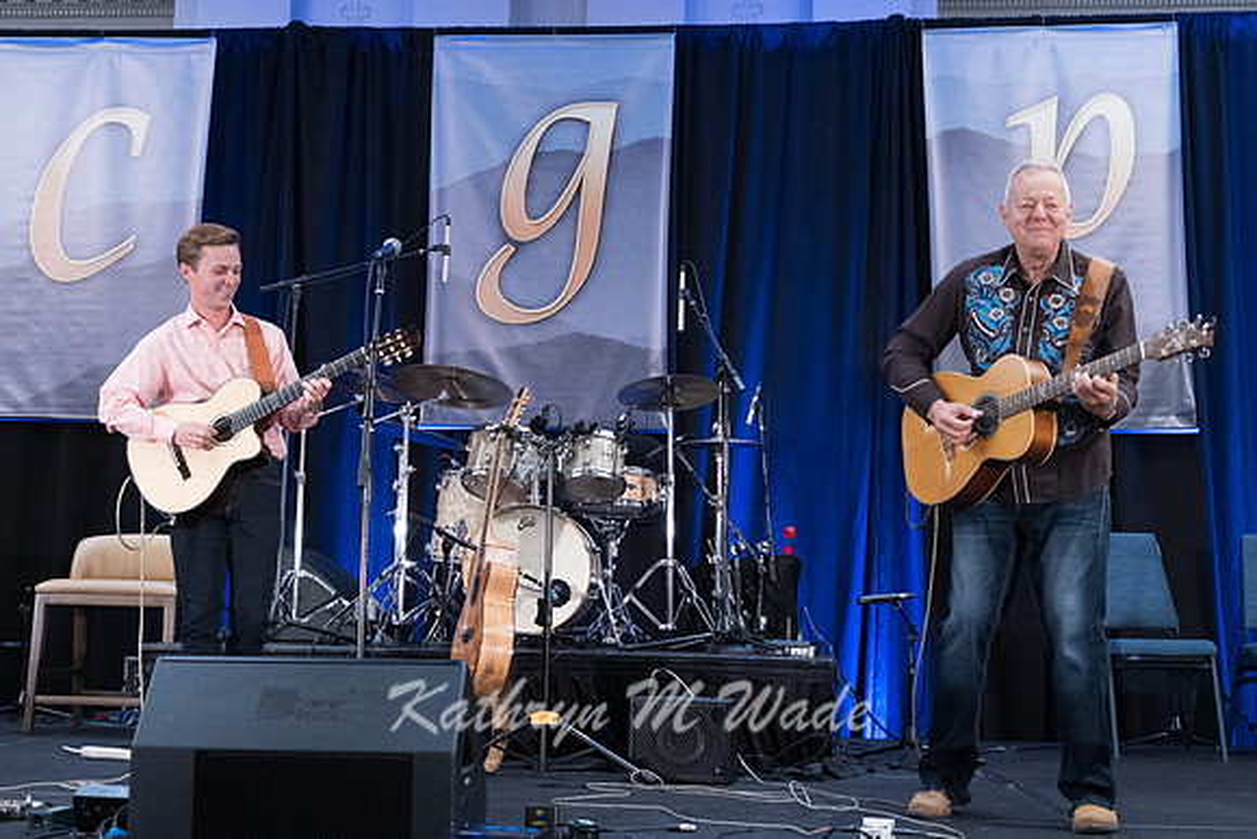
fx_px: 1694
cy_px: 411
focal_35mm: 48
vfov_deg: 27.8
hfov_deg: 40.7
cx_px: 588
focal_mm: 44
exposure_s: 1/200
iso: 6400
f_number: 4.5
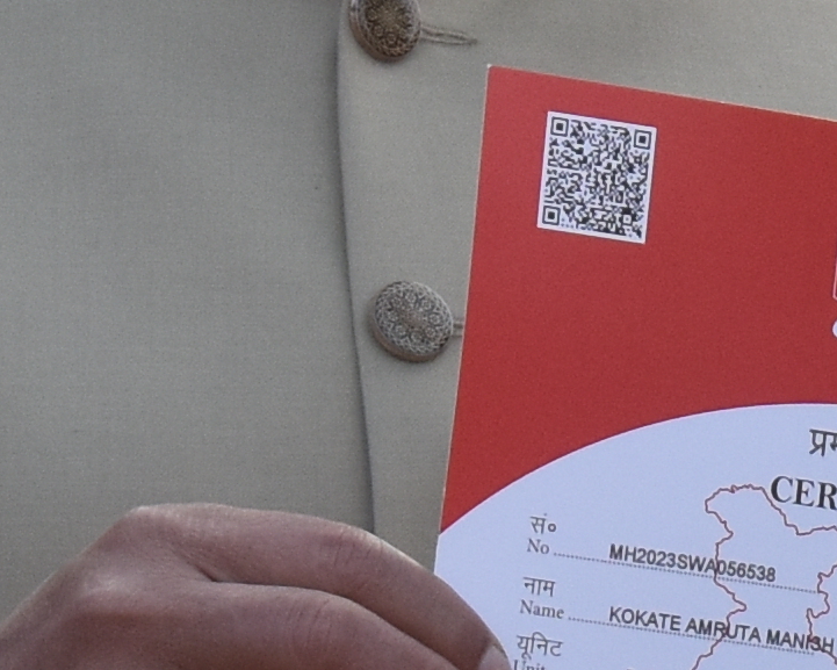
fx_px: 15953
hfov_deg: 3.0
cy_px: -88
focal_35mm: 644
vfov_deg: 2.4
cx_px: 1499
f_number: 8
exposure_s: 1/250
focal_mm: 55
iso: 360
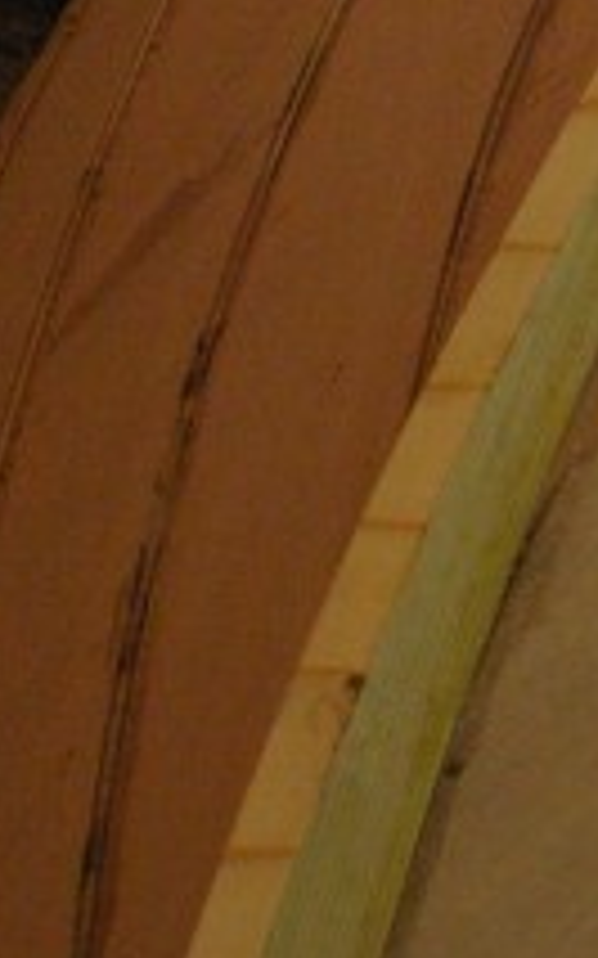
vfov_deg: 12.1
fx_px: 4488
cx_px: 1272
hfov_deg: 7.3
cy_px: 52
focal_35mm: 172
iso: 1600
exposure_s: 1/30
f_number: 8
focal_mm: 24
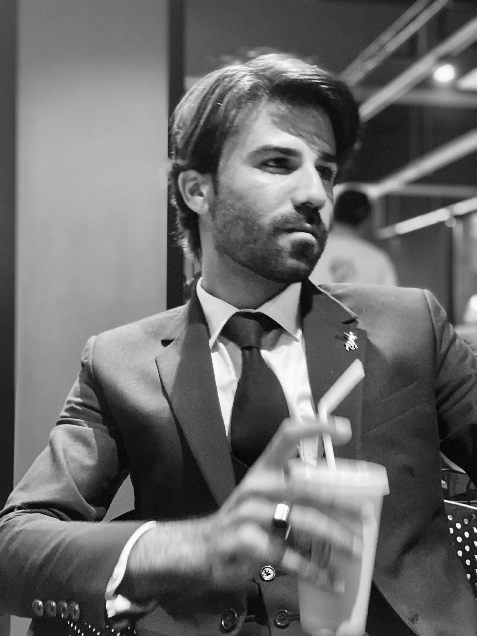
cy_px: 318
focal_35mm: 52
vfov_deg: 36.8
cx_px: 238
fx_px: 955
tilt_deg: +2.7
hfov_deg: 28.0
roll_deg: -1.4
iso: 400
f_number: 2
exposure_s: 1/20
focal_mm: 6
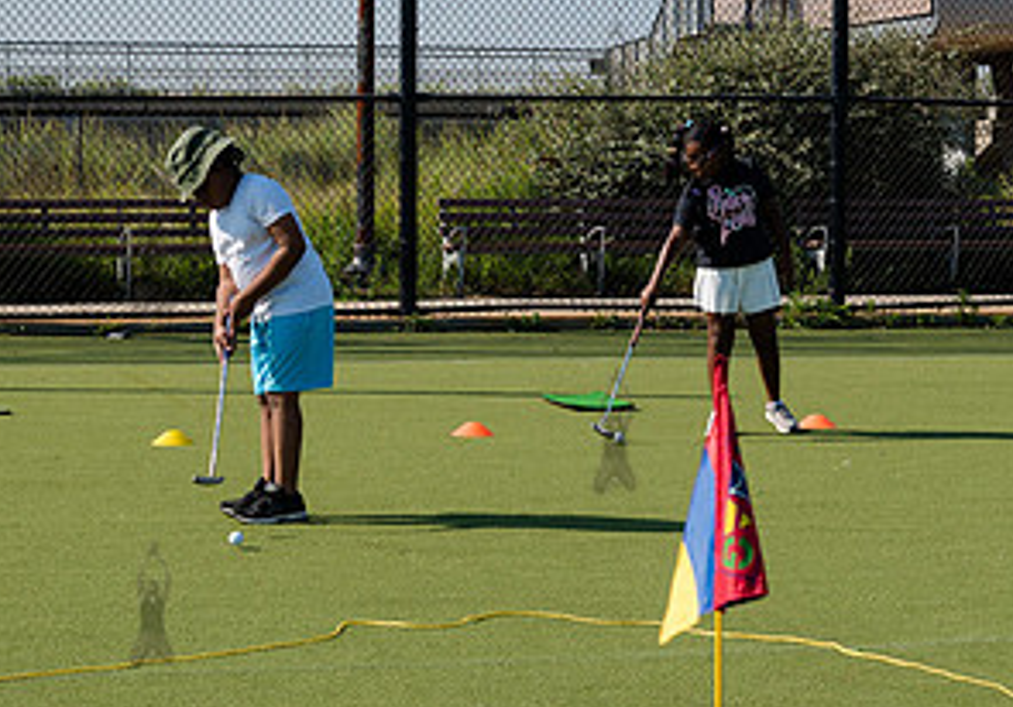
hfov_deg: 20.3
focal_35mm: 99
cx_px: 438
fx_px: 2827
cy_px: 361
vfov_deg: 14.3
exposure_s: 1/500
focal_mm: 42
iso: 100
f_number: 5
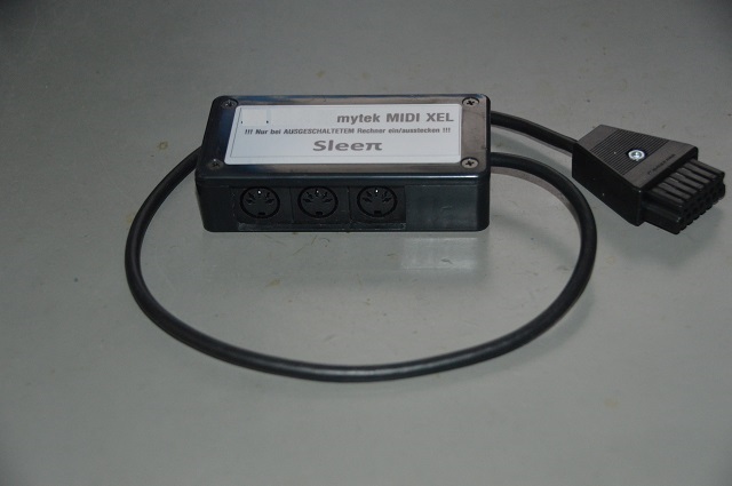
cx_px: 366
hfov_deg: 26.0
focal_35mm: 78
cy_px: 243
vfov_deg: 17.4
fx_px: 1584
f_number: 4.8
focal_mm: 52
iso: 1800
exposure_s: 1/60
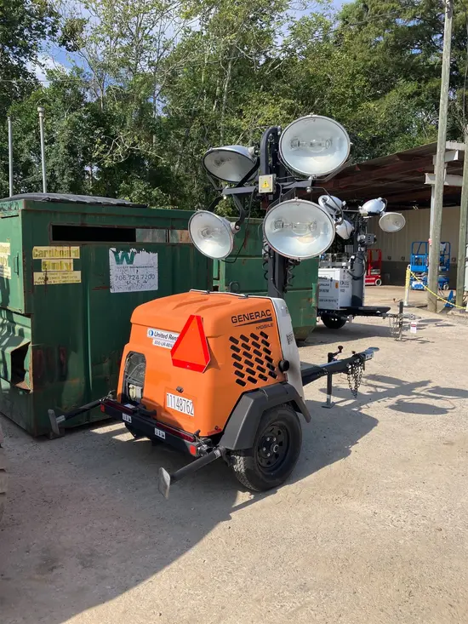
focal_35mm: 28
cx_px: 234
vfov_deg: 63.4
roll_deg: -0.8
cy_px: 312
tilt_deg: -5.9
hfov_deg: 49.8
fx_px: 505
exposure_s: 1/1736
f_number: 1.8
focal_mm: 3.99
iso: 32
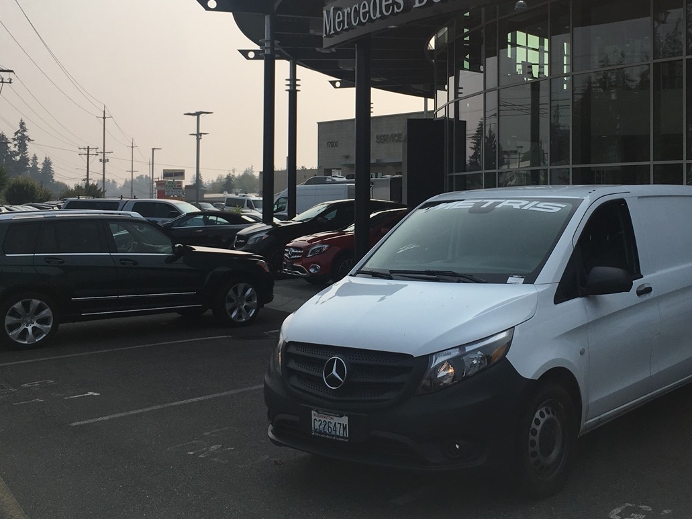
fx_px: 899
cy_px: 186
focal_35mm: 45
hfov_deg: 41.7
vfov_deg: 32.0
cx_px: 444
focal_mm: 4.15
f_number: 2.2
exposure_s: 1/2137
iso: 25
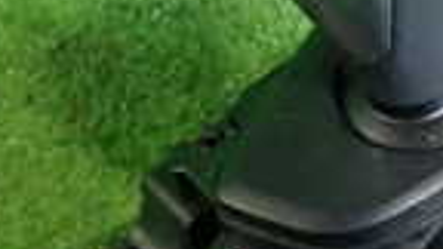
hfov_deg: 15.4
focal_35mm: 136
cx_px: 483
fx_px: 1598
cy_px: 77
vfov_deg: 8.9
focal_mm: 5.4
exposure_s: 1/30
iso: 320
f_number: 2.3
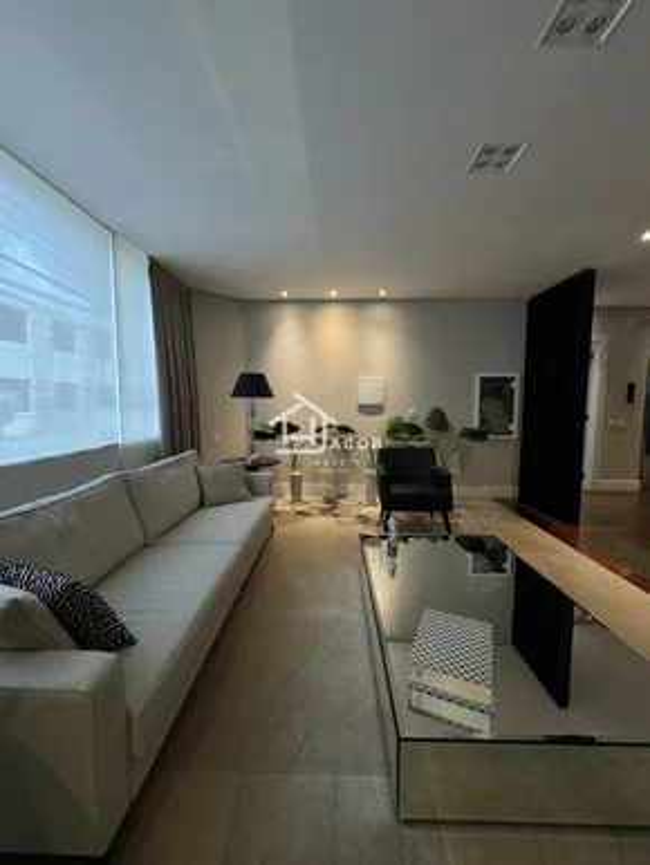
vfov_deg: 102.0
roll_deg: -0.1
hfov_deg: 85.7
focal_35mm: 14
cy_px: 432
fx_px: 350
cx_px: 325
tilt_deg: -4.9
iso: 320
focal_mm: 2.22
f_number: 2.2
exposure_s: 1/60
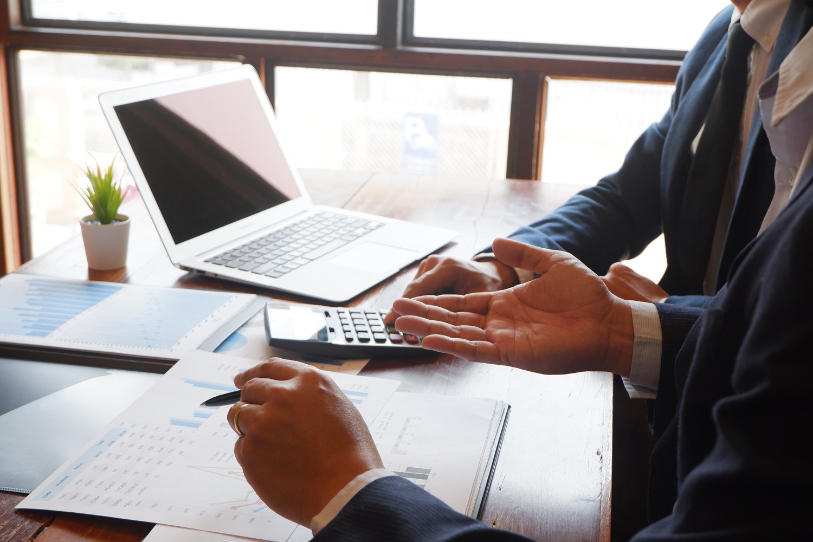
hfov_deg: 41.1
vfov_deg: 28.1
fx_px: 1084
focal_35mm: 48
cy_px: 271
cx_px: 406
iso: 640
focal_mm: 32.3
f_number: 5.6
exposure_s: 1/80
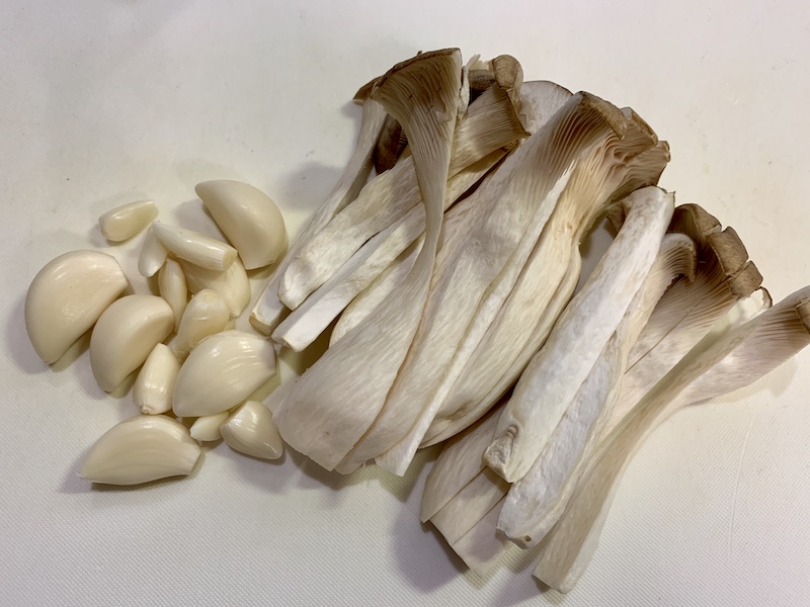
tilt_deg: -78.1
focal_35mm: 26
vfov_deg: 53.1
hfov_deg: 67.3
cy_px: 304
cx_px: 405
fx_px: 608
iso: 125
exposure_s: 1/60
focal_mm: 4.25
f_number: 1.8
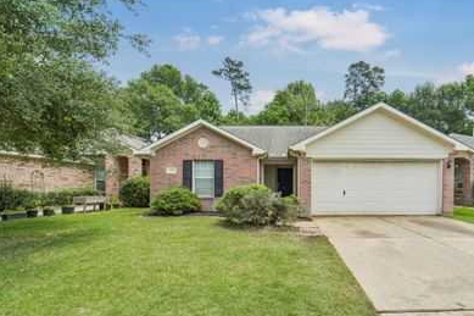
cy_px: 196
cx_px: 280
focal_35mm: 18
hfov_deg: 89.1
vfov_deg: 66.4
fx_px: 237
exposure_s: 1/500
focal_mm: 14
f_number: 11
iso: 500
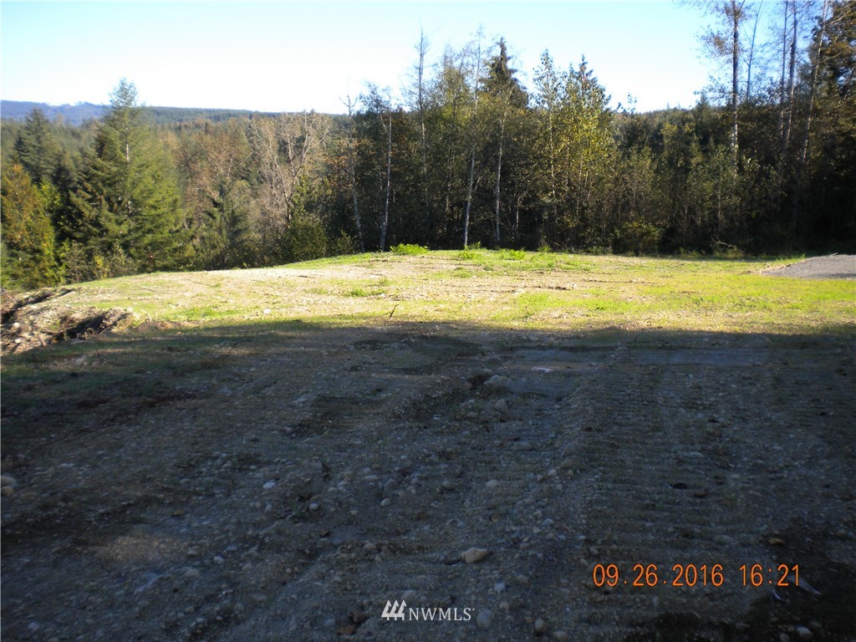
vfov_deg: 40.7
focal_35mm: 35
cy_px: 321
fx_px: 865
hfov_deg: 52.6
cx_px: 428
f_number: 4.6
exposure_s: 1/207
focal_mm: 6.3
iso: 80
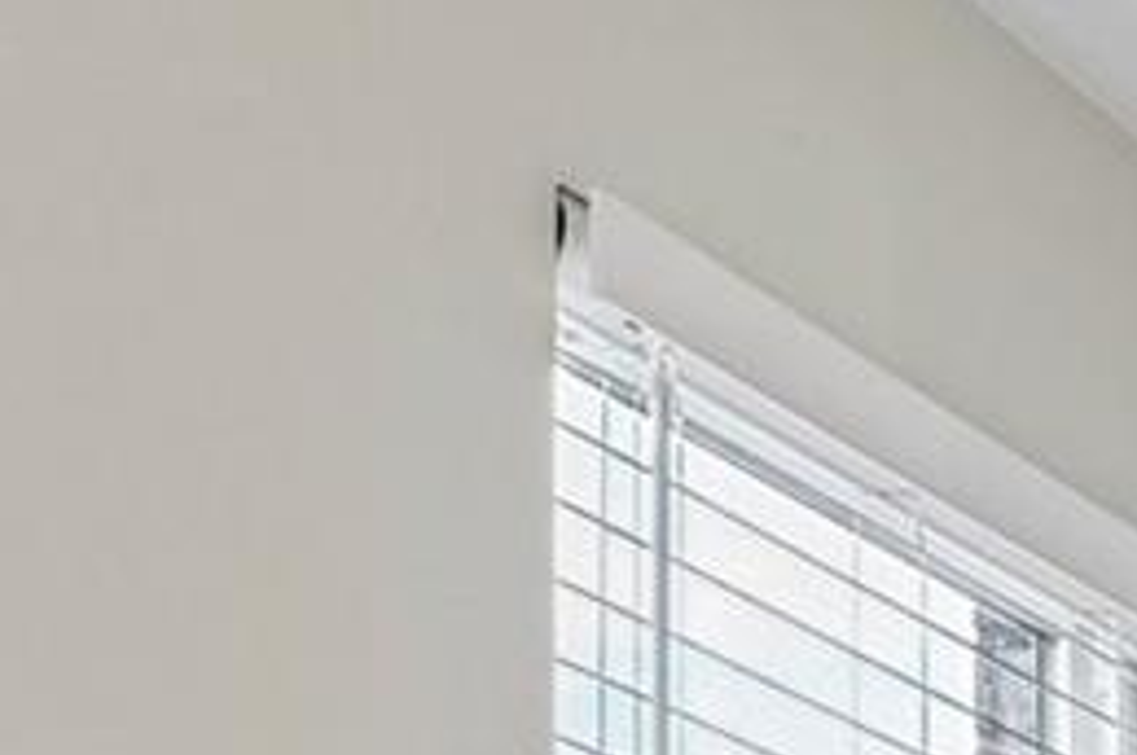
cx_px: 3112
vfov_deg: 9.1
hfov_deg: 11.2
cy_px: 1769
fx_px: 4290
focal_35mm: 136
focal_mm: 22
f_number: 10
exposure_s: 1/13
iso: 400
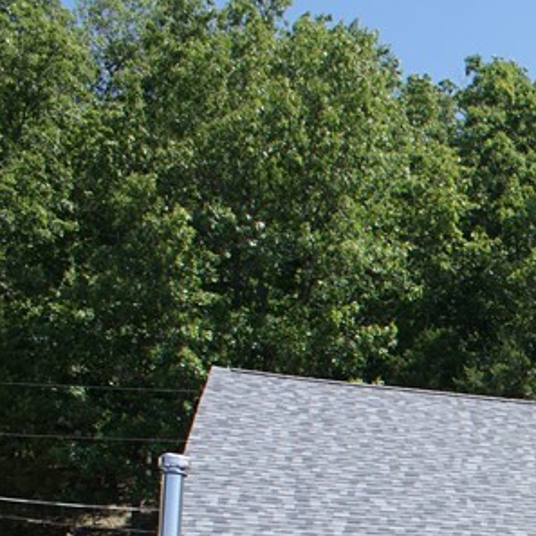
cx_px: 933
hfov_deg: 17.3
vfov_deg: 19.6
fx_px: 1472
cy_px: 621
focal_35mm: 84
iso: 100
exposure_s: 1/160
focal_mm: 18
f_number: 6.3
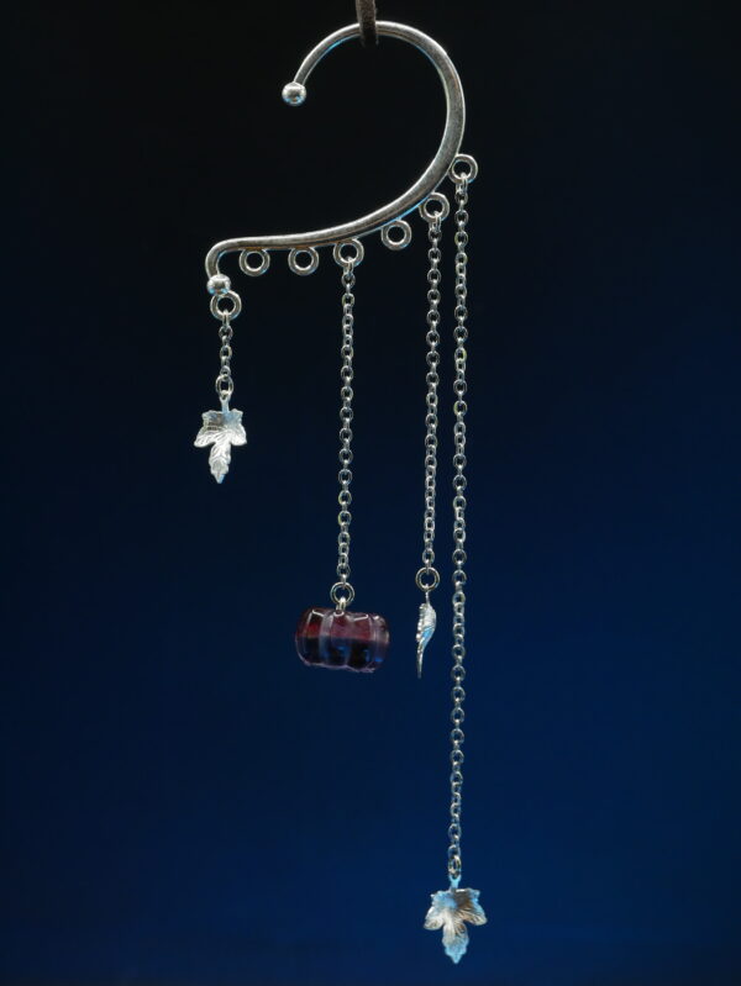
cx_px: 370
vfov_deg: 32.2
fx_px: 1711
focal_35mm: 60
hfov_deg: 24.4
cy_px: 493
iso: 800
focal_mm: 30
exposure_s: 1/60
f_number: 6.3
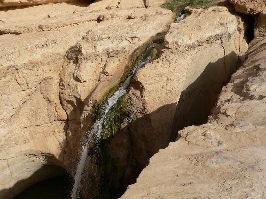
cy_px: 100
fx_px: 277
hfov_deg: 51.4
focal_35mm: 36
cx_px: 133
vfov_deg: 39.7
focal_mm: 6
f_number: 5.6
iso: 80
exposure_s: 1/500
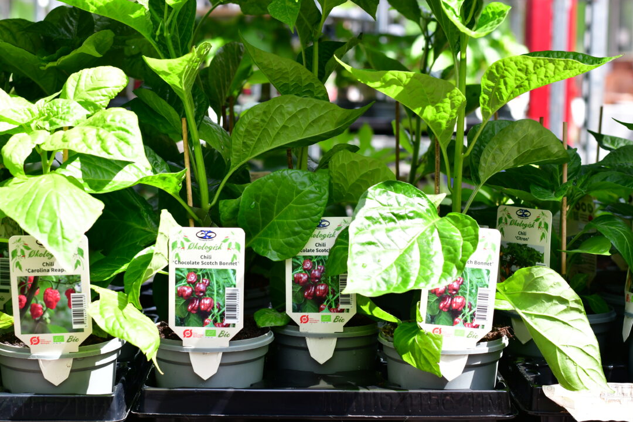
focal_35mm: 75
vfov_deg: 18.2
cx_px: 316
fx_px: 1319
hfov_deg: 27.0
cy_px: 211
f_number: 5.6
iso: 400
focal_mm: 50
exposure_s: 1/500
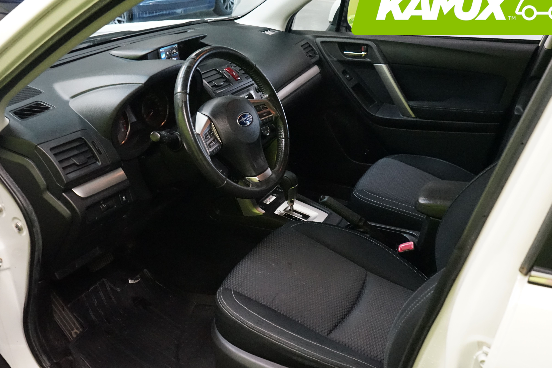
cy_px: 184
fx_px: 537
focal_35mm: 35
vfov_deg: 37.9
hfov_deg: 54.4
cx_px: 265
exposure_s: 1/30
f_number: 7.1
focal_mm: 28
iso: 6400
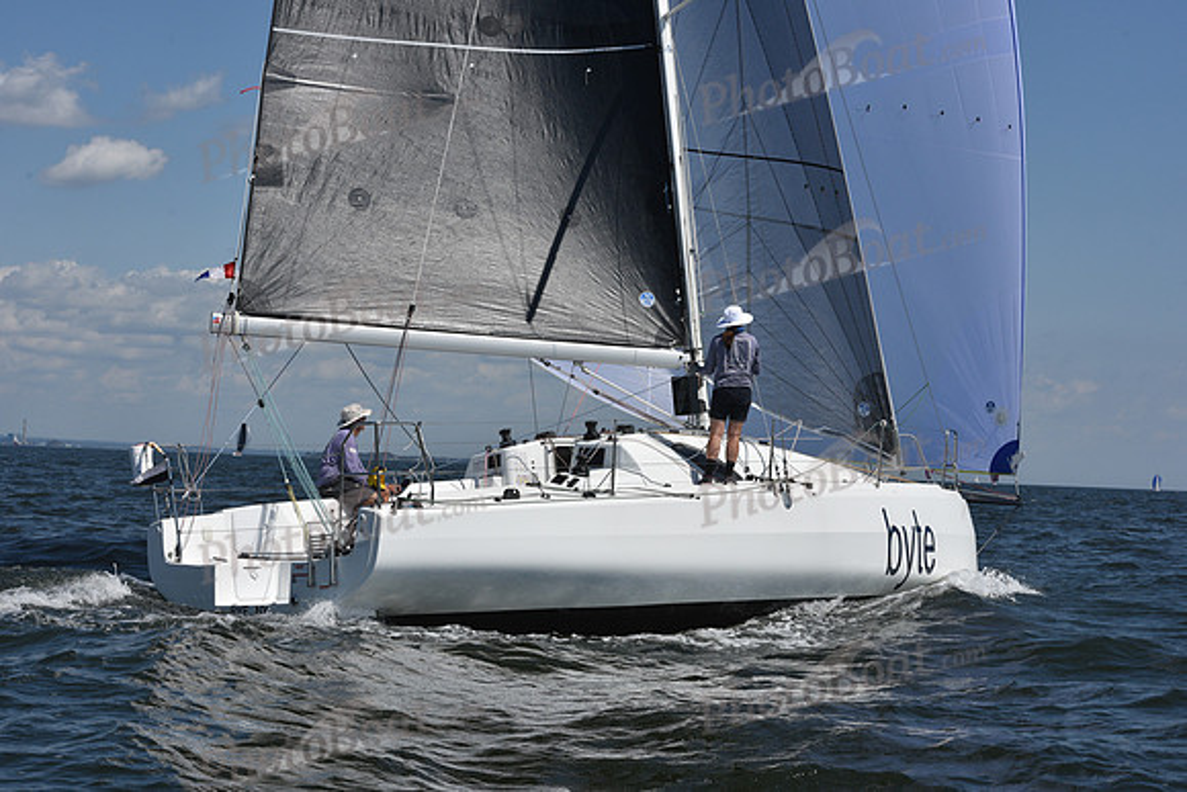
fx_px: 2308
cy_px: 396
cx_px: 594
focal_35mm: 70
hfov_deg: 28.8
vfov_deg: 19.5
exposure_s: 1/1250
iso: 320
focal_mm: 70
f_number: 11
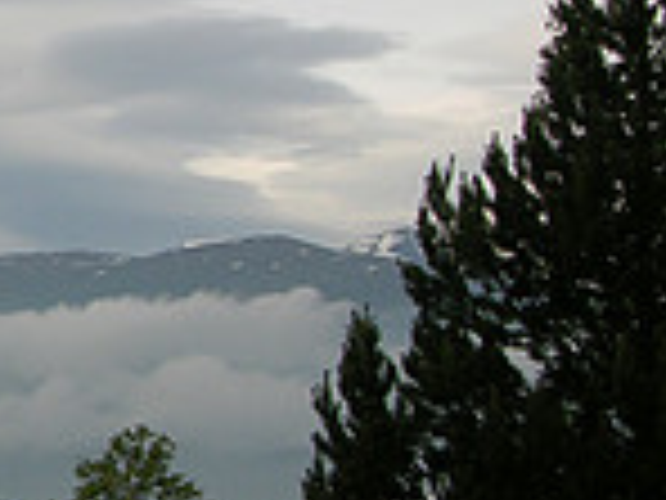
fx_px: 2636
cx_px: -400
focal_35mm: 137
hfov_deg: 13.4
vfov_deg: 10.8
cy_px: 182
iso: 50
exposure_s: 1/217
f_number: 5.6
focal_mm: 8.9
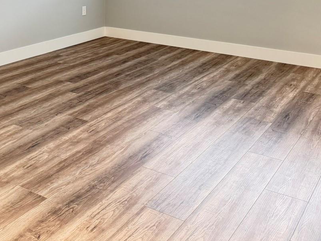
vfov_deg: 28.7
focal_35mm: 48
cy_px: 10
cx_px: 108
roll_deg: +0.3
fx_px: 445
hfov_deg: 39.2
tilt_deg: -8.3
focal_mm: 6.76
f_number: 1.78
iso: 640
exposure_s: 1/60
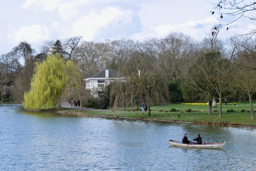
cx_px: 128
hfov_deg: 30.5
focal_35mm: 66
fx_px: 469
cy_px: 86
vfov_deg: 20.6
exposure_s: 1/1000
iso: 1000
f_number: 7.1
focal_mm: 43.9
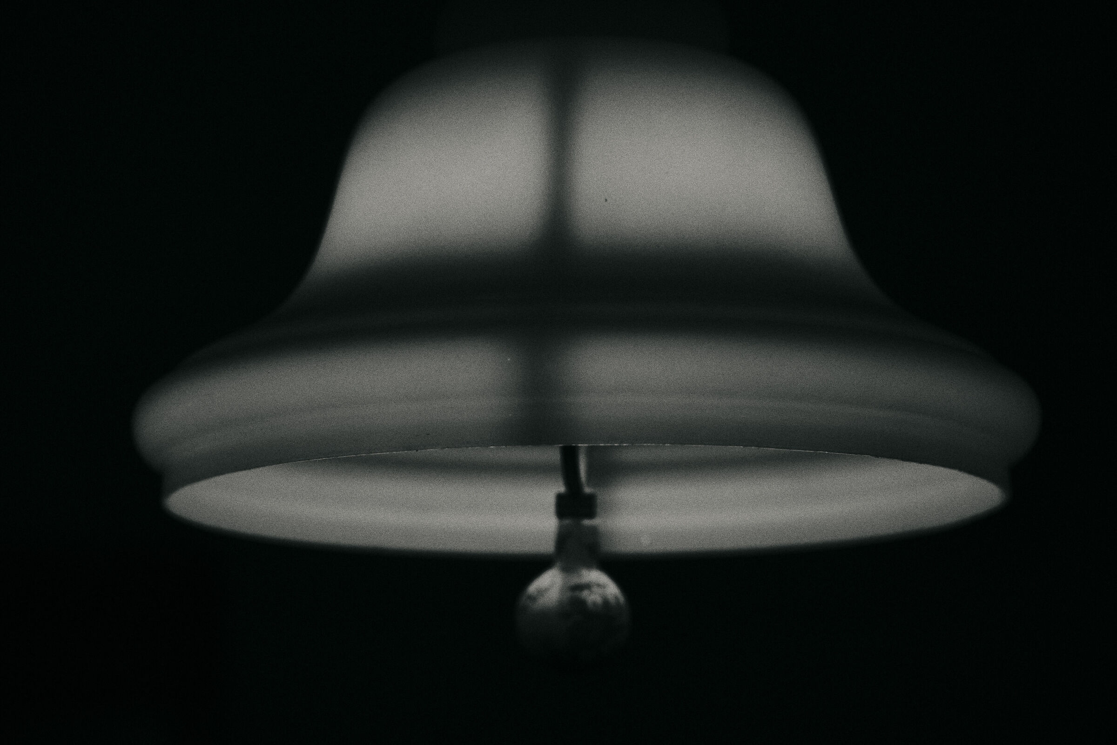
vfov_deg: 16.3
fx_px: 2606
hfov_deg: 24.2
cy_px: 372
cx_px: 558
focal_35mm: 84
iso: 800
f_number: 2.8
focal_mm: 56
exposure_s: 1/1100
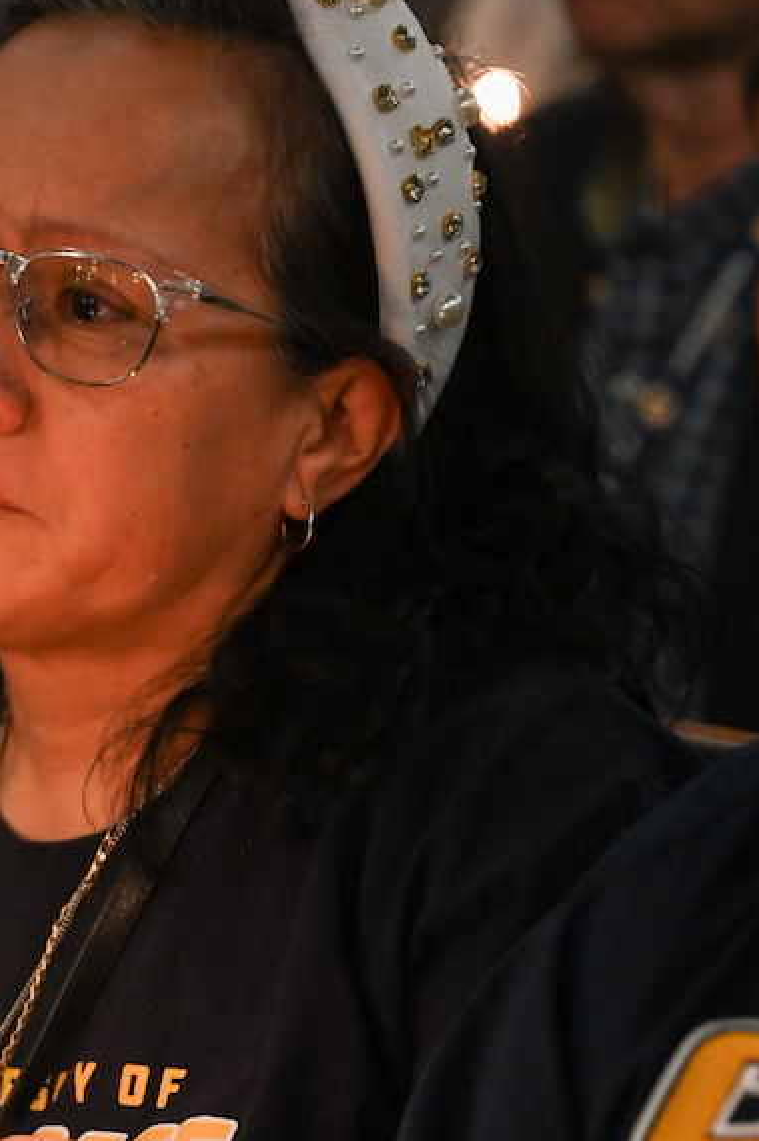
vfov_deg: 13.8
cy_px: 1063
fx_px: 4654
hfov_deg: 9.3
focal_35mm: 147
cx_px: -4
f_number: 2.8
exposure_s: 1/125
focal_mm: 70
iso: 4000
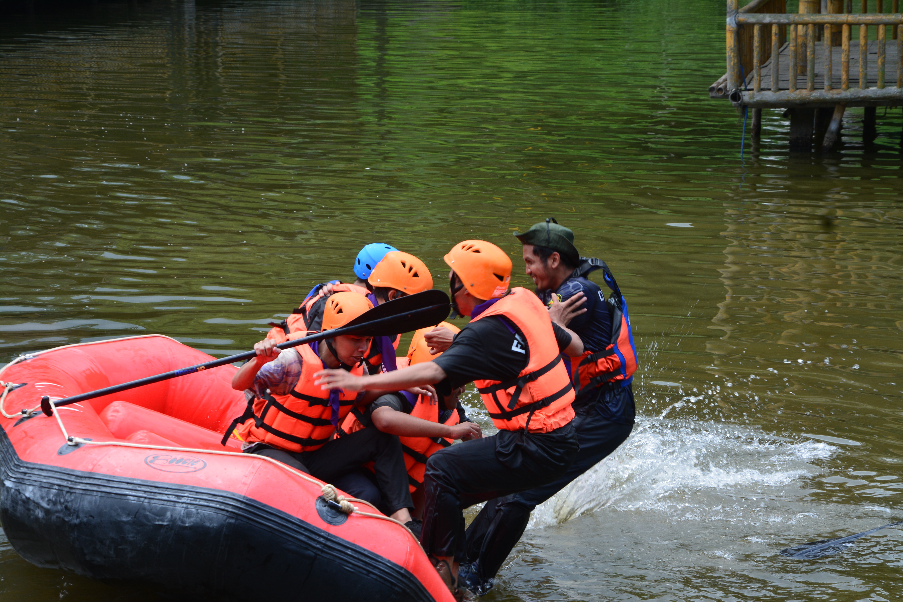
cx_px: 452
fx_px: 2822
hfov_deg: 18.2
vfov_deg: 12.2
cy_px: 301
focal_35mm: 112
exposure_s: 1/200
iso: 400
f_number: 10
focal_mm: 75
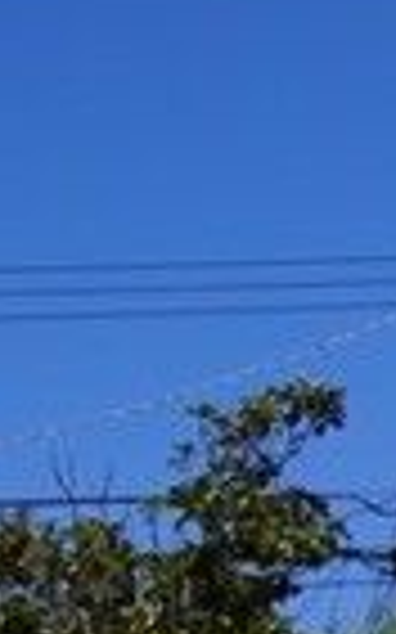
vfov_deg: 8.9
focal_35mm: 233
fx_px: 4022
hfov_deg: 4.6
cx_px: 2074
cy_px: 749
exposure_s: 1/1000
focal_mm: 21
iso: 100
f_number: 5
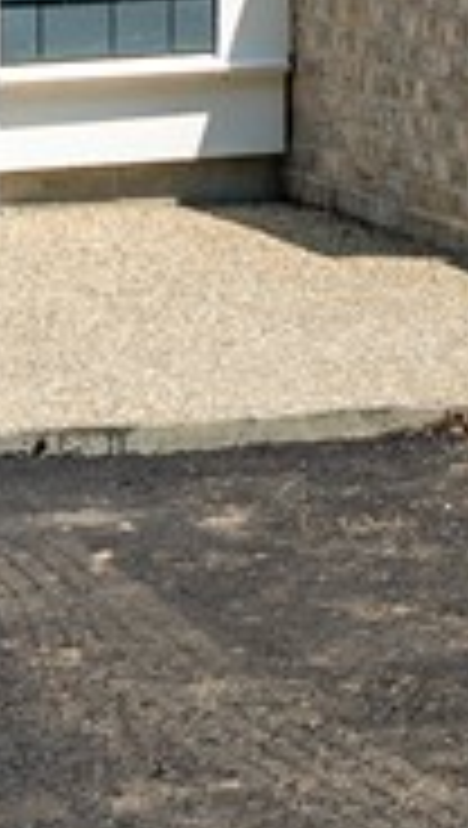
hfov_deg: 5.2
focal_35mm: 216
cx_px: 1678
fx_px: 4748
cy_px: -648
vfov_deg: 9.5
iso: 100
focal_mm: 35
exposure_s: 1/400
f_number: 6.3
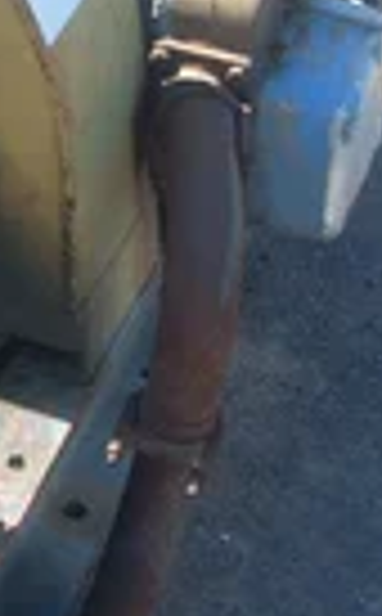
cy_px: 126
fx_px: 1976
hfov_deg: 10.8
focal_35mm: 118
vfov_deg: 17.6
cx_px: -121
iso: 80
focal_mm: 6.3
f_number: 7.7
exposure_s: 1/90
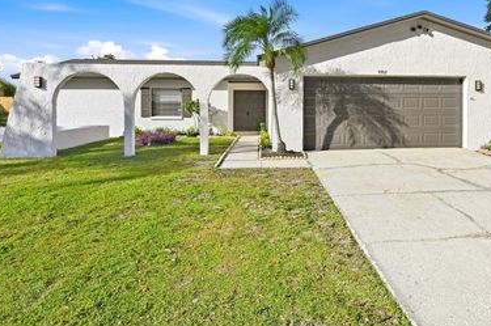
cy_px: 113
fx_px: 336
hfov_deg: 71.7
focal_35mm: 25
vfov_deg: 51.0
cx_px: 291
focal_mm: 18.5
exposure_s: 1/60
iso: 125
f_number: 16
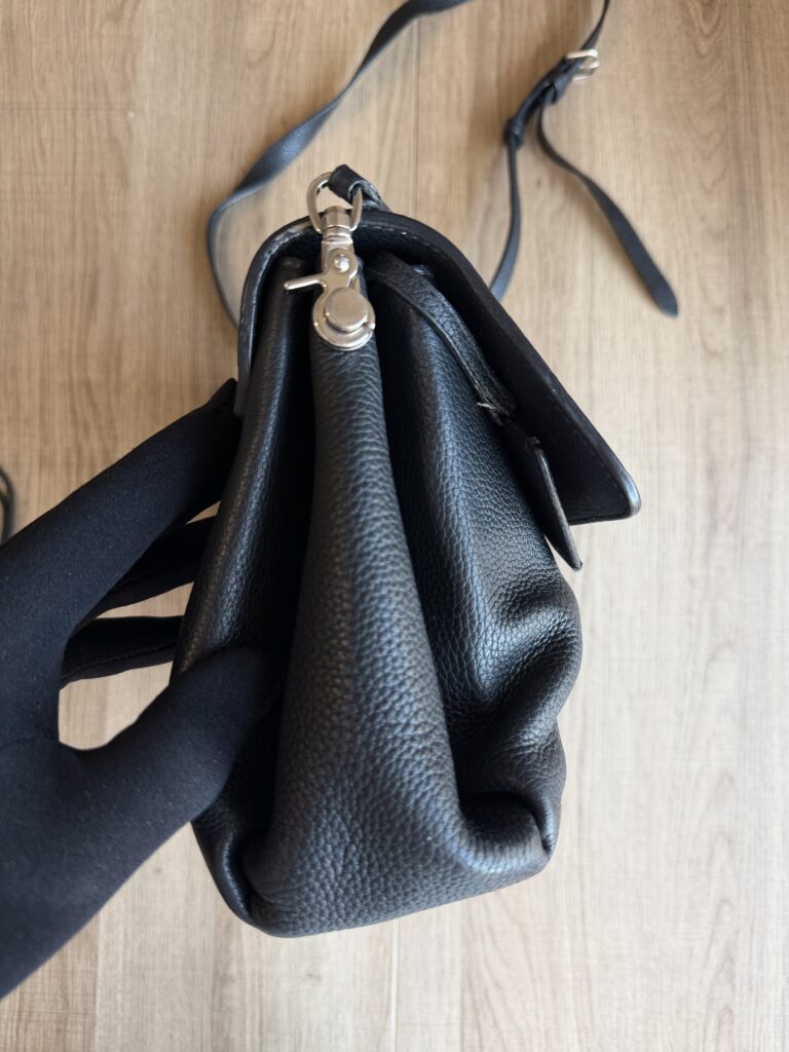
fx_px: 729
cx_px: 394
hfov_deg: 56.8
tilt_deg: -87.2
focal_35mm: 24
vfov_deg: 71.6
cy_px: 526
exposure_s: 1/121
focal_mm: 6.76
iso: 80
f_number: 1.78
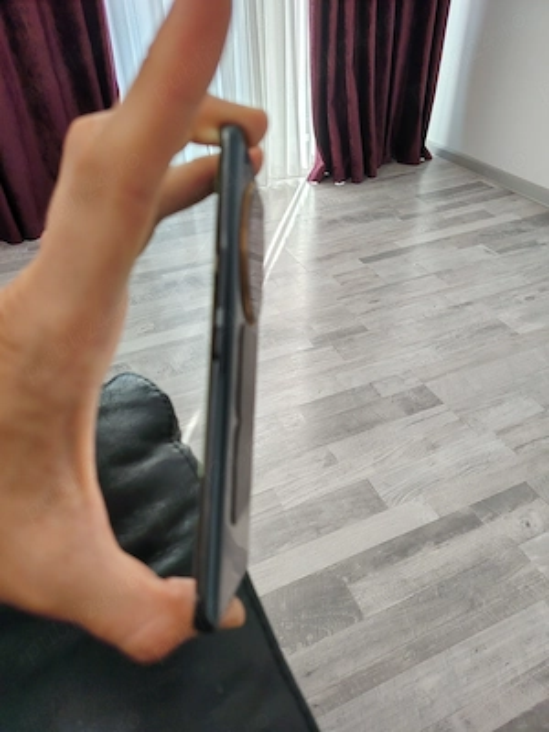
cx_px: 274
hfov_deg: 56.8
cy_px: 366
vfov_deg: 71.6
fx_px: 508
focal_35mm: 24
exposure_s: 1/50
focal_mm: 5.25
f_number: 1.75
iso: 103
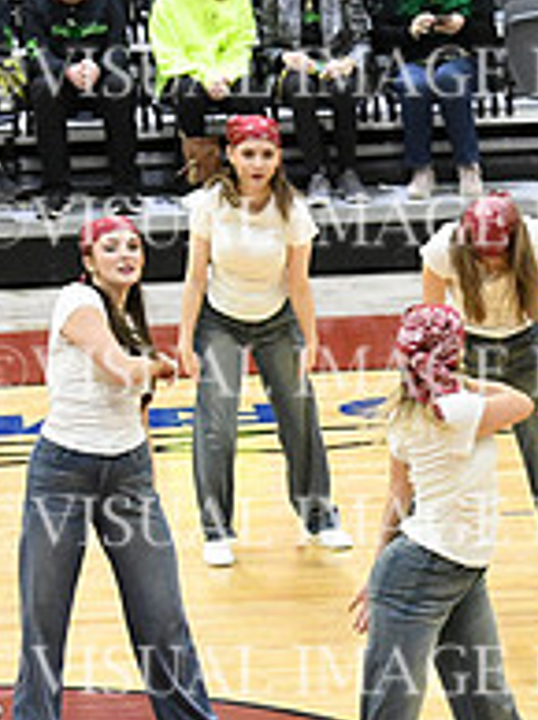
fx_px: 6272
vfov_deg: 6.6
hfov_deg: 4.9
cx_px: 512
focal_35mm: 302
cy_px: 596
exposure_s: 1/250
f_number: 4
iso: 5000
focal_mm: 70
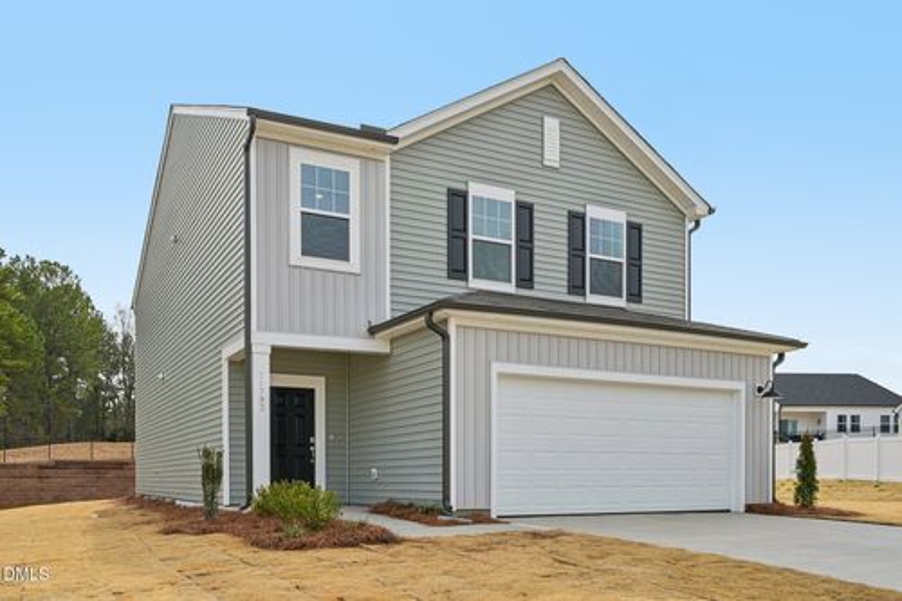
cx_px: 451
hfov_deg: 61.9
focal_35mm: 30
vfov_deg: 43.6
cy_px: 300
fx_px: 751
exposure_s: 1/320
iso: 100
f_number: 8
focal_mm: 30
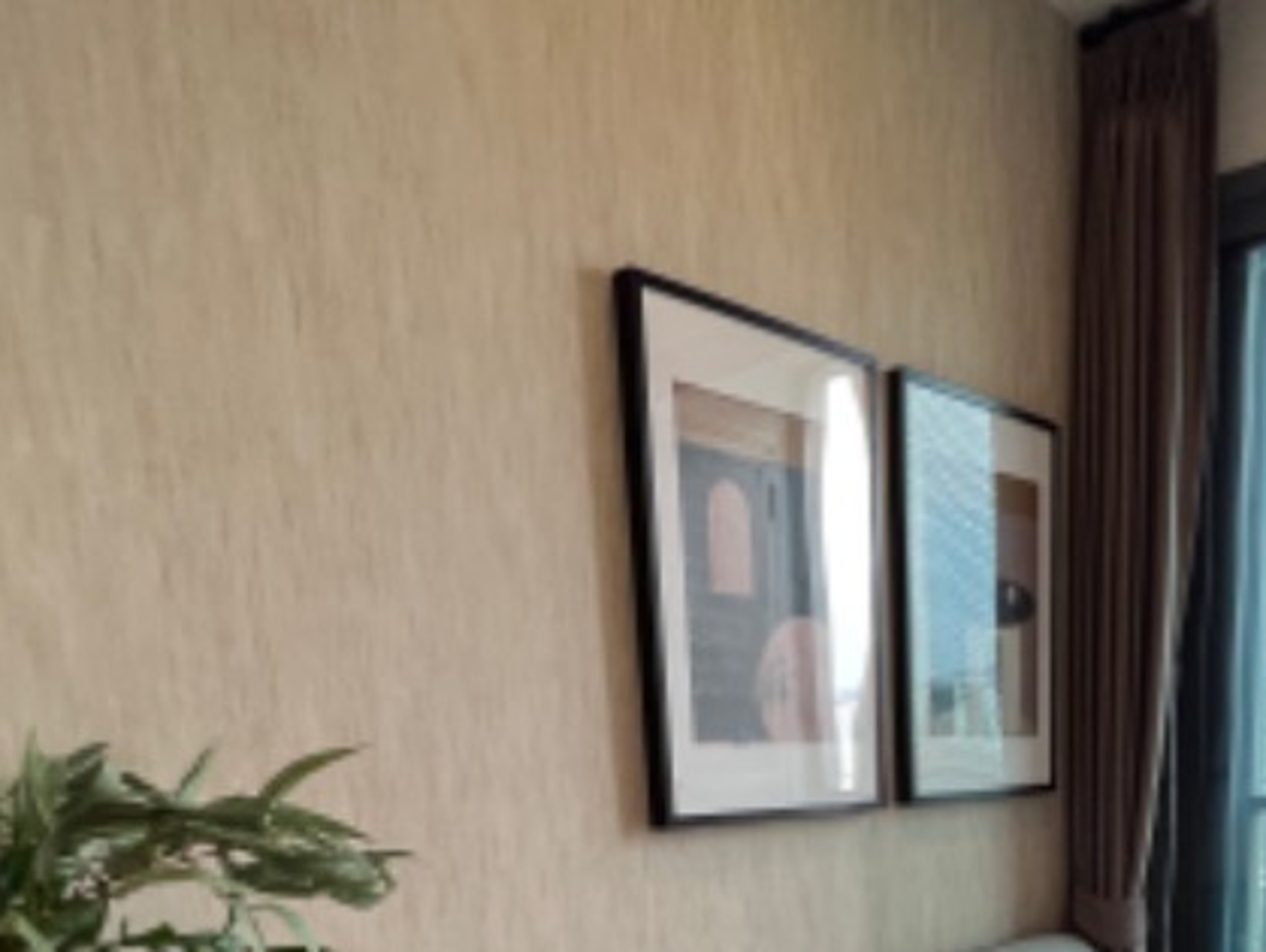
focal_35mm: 31
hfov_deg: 56.7
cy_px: 1012
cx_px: 870
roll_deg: +1.8
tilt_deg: -11.3
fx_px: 1135
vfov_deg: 38.7
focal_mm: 1.57
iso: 125
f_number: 1.8
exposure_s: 1/121
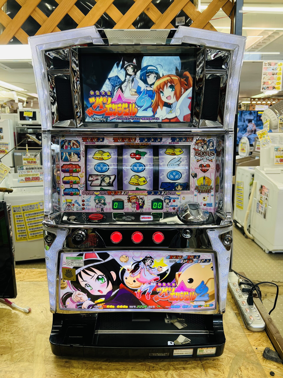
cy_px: 189
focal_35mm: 26
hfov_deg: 53.1
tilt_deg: -11.3
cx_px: 142
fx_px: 283
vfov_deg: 67.3
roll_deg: -0.2
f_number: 1.5
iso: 40
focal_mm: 5.7
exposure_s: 1/62
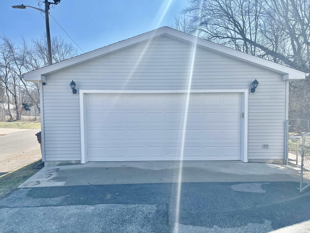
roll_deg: +0.4
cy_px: 116
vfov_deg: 54.9
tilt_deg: -2.5
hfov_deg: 69.4
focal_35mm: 25
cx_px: 155
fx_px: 224
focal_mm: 5.1
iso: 32
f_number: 1.6
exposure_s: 1/3003
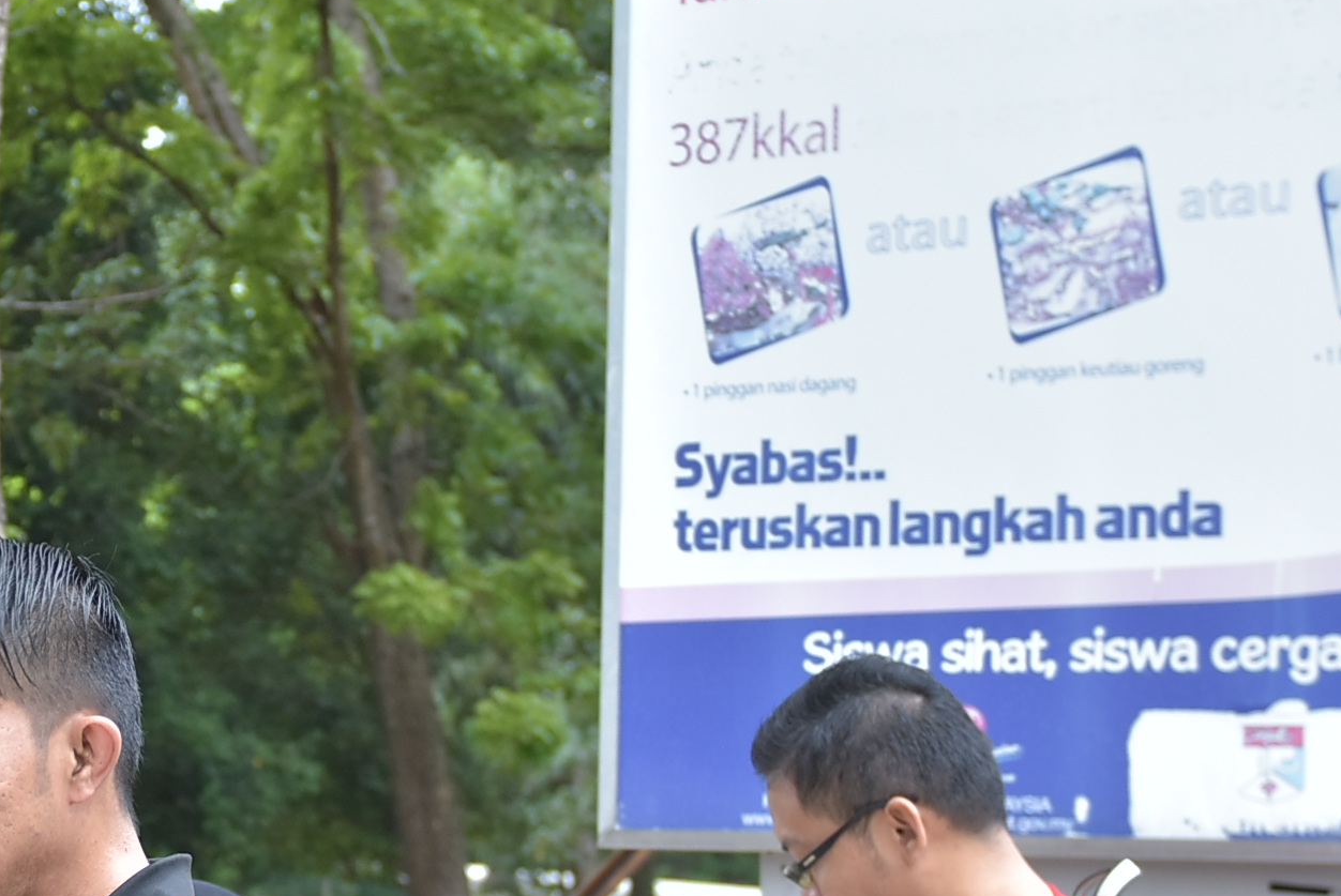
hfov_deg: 22.9
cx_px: 93
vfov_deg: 15.9
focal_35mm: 86
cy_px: 594
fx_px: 3206
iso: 400
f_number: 2.8
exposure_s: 1/500
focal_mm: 24
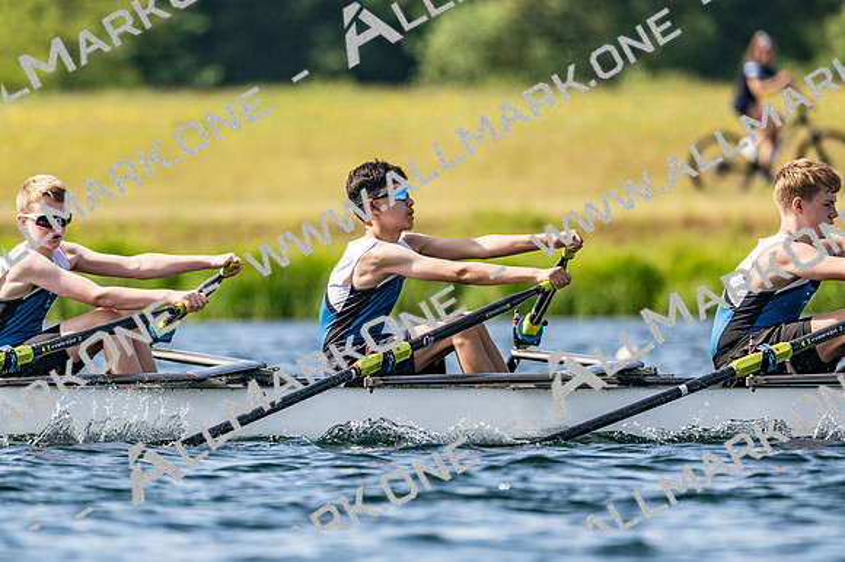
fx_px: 14075
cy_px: 281
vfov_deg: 2.3
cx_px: 422
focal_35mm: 600
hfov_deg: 3.4
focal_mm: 400
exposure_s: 1/2500
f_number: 4.5
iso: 250
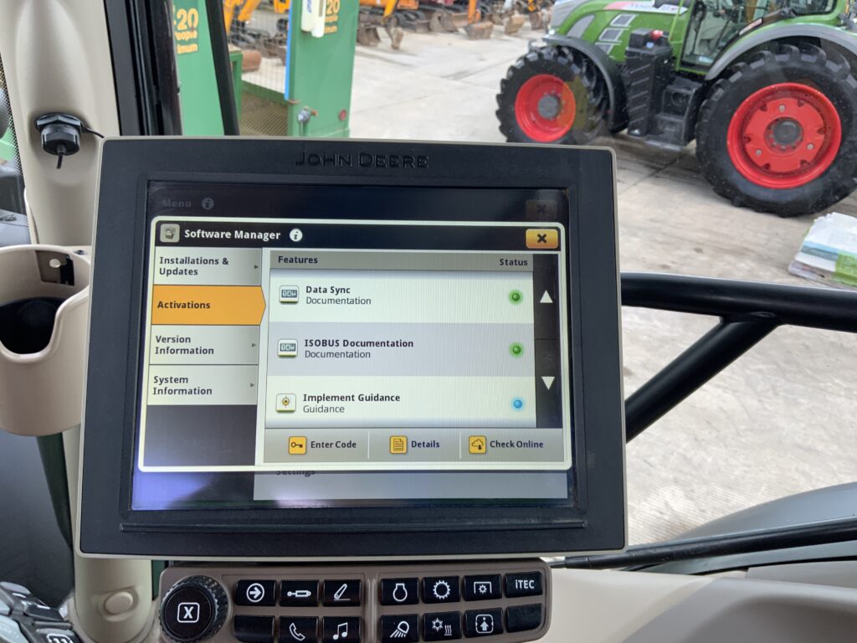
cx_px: 428
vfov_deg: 48.2
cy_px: 322
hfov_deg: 61.7
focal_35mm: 29
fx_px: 718
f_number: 1.8
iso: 16
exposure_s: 1/165
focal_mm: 3
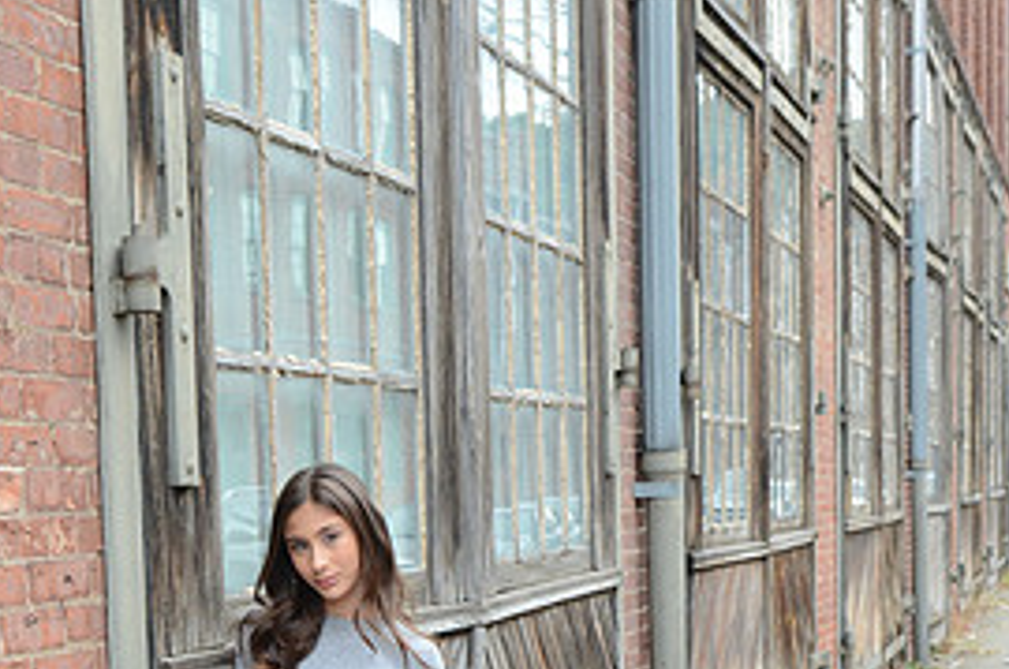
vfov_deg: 17.8
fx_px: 2072
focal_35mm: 74
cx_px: 314
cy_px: 714
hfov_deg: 27.2
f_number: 6.3
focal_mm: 23
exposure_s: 1/250
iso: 500
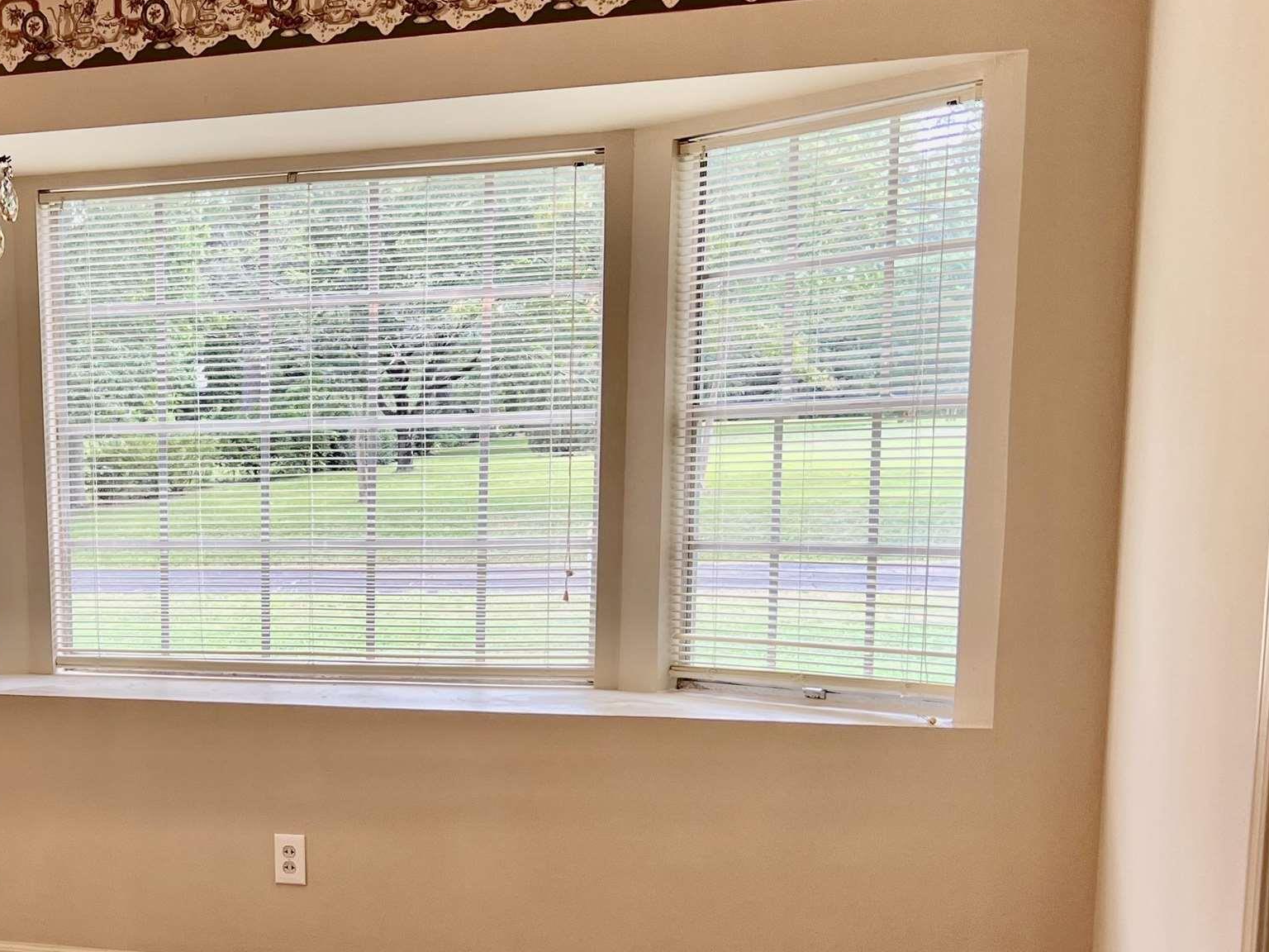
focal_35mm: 52
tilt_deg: -9.8
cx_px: 188
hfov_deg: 35.2
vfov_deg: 27.5
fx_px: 1906
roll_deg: +1.8
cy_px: 754
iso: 40
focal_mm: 5.7
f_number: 1.5
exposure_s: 1/132
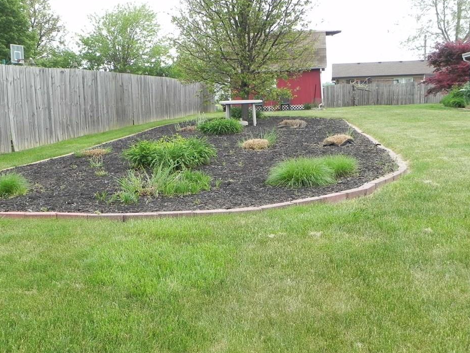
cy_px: 179
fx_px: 611
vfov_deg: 32.2
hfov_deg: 42.0
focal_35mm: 45
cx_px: 214
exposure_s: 1/222
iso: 160
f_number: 5
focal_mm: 7.3
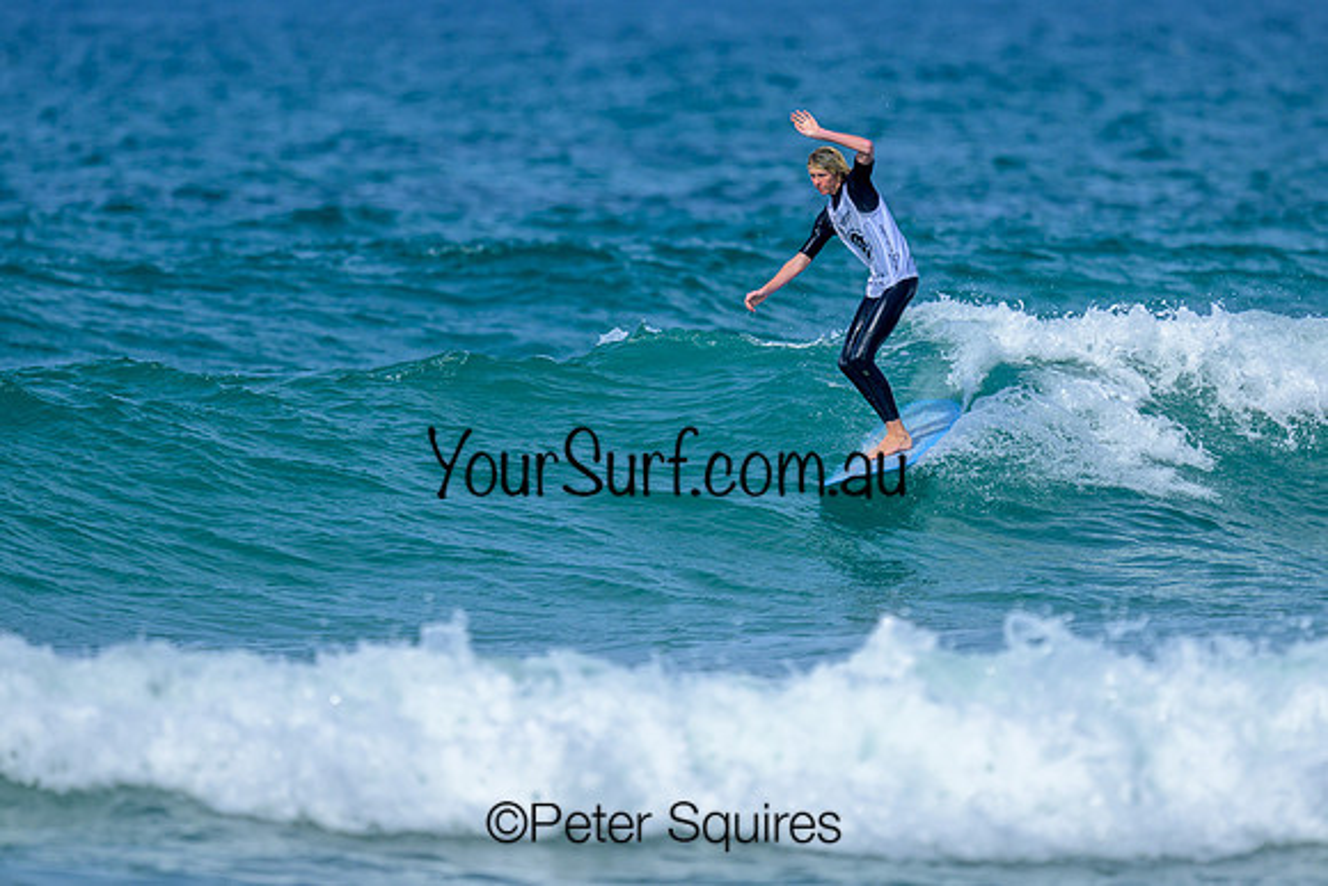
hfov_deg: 1.9
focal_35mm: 1100
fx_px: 40584
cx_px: 667
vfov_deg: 1.3
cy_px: 347
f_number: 6.3
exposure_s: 1/2000
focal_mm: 800
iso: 220
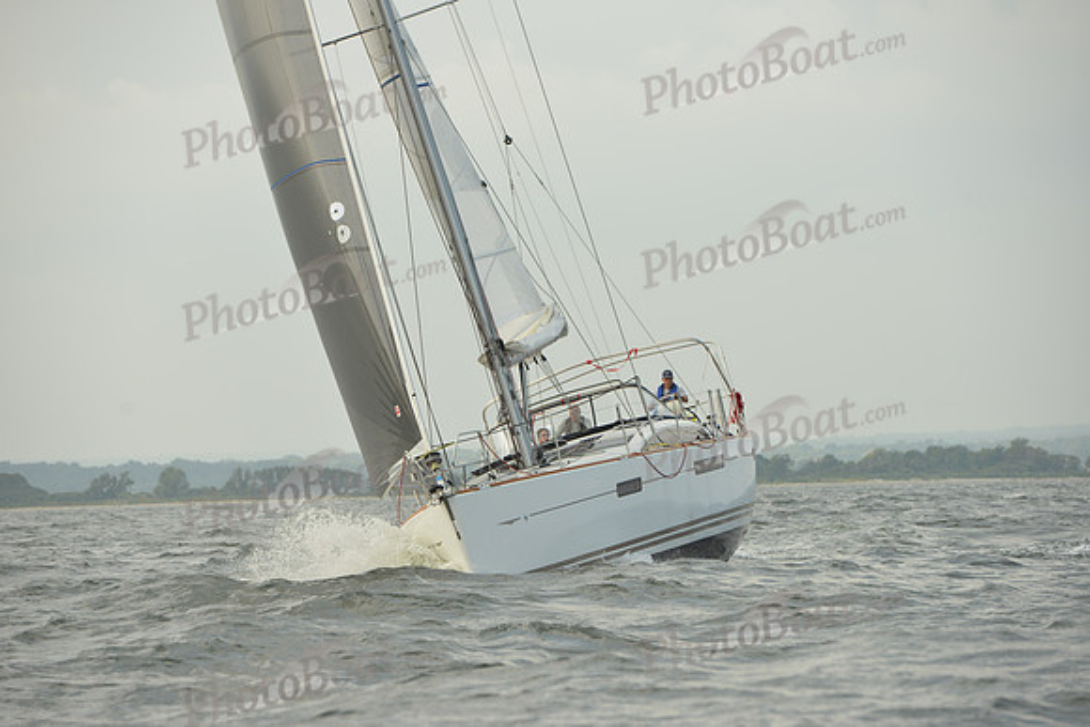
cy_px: 364
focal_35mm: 180
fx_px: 5451
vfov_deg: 7.6
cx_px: 545
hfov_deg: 11.4
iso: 320
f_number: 7.1
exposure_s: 1/1250
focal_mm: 180
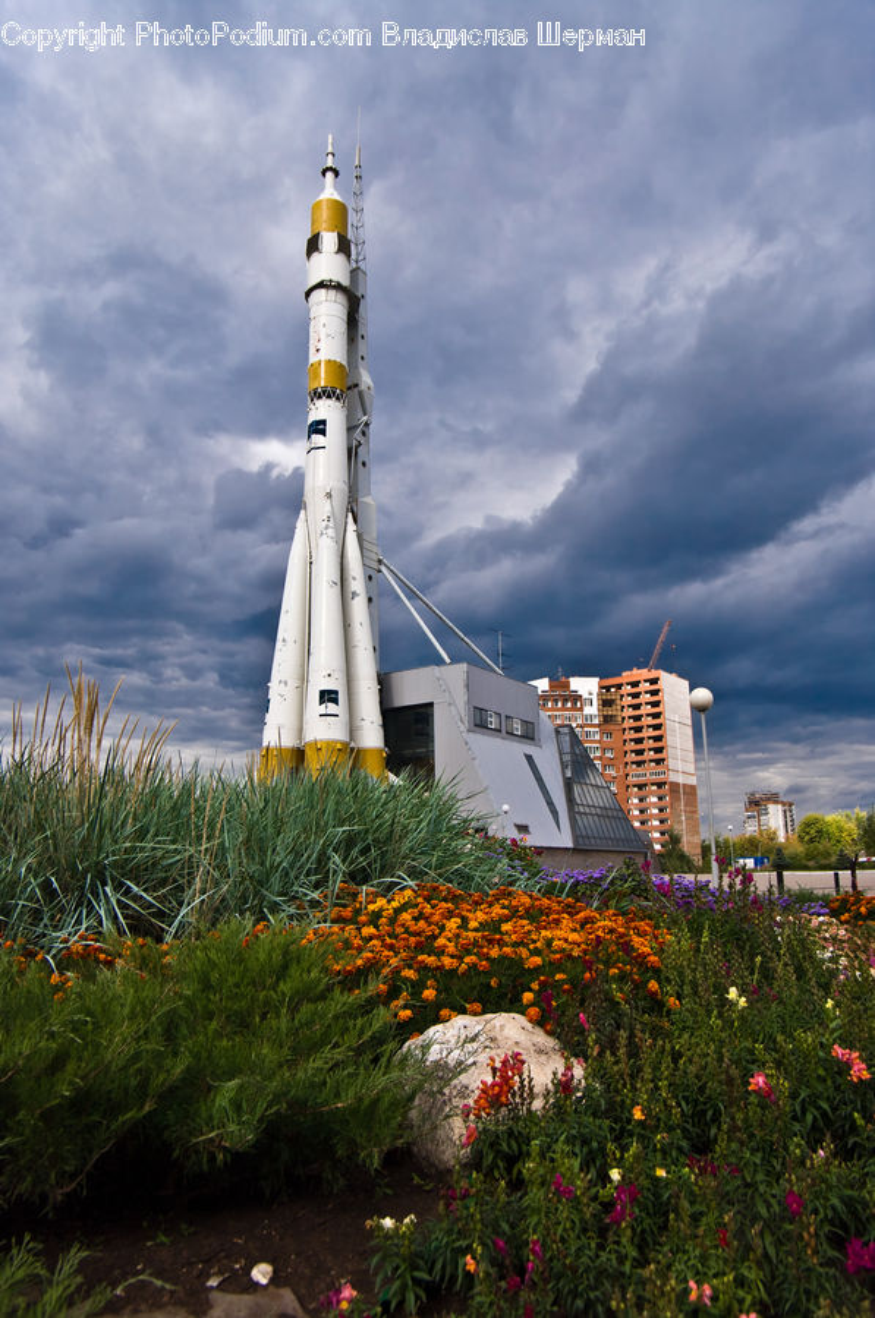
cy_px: 659
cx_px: 438
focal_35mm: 24
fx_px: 878
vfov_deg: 73.8
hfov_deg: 53.0
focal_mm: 16
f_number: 8
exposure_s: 1/500
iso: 100
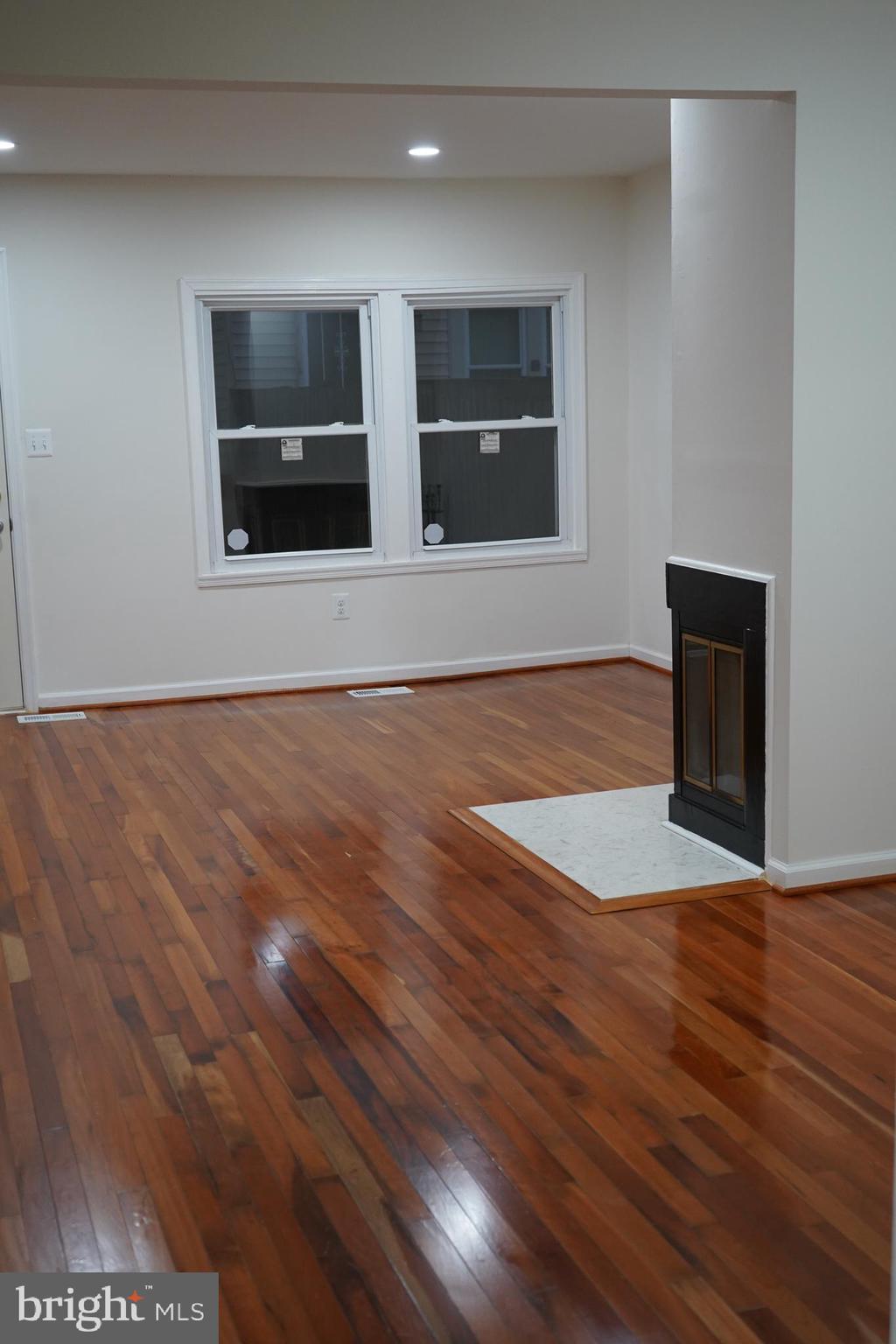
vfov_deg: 46.4
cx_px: 448
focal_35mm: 42
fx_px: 1568
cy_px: 672
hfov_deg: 31.9
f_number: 4.5
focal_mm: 42
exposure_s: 1/160
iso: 2000
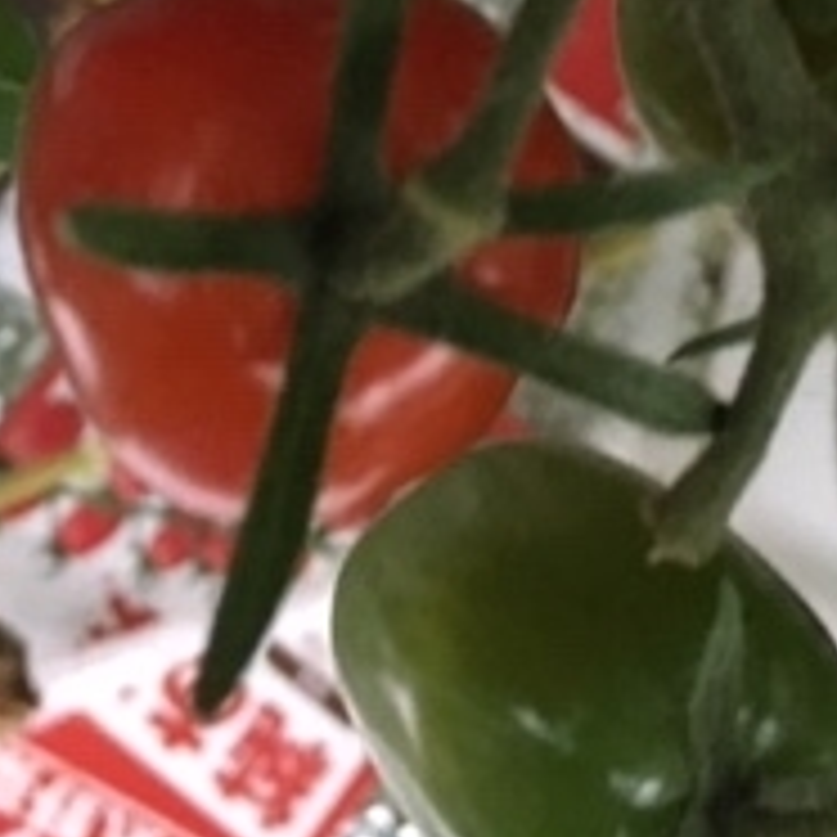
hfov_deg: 19.7
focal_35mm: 88
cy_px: -126
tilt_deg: -67.8
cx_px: 405
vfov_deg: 18.8
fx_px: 2407
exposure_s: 1/15
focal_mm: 4.15
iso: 200
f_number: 2.2
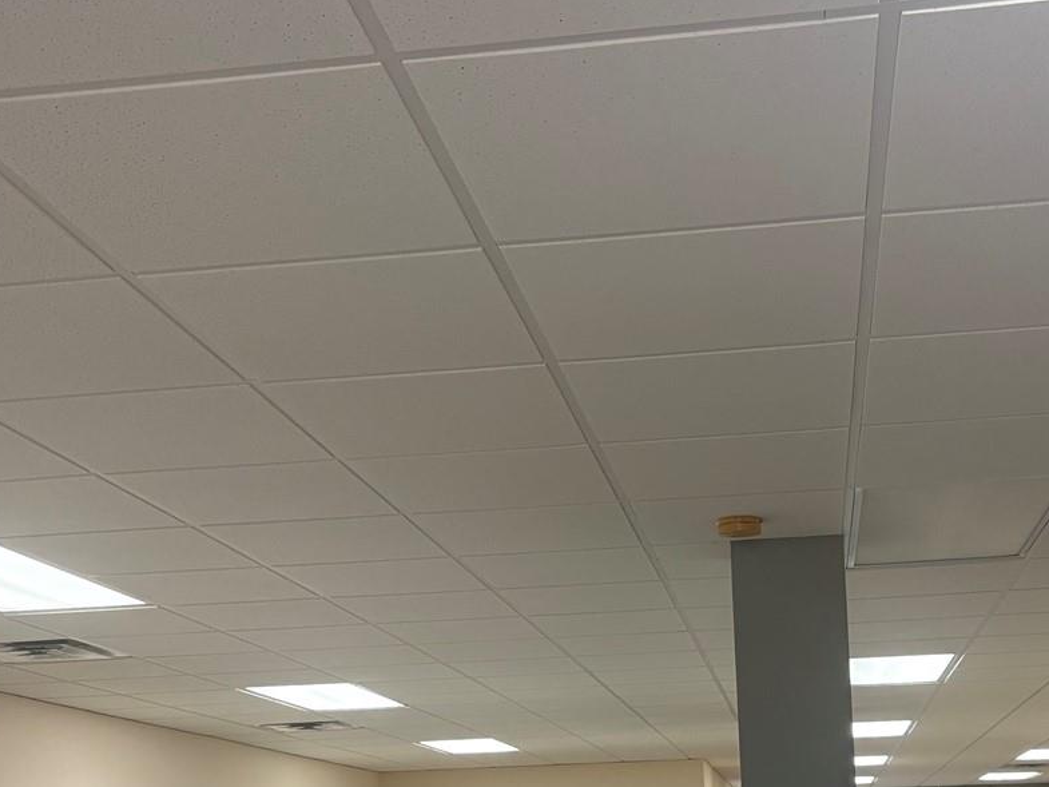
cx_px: 603
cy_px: 708
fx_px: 1606
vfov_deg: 26.6
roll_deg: +2.1
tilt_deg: +4.8
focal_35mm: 53
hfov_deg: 36.1
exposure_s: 1/120
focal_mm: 5.96
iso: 160
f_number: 1.6
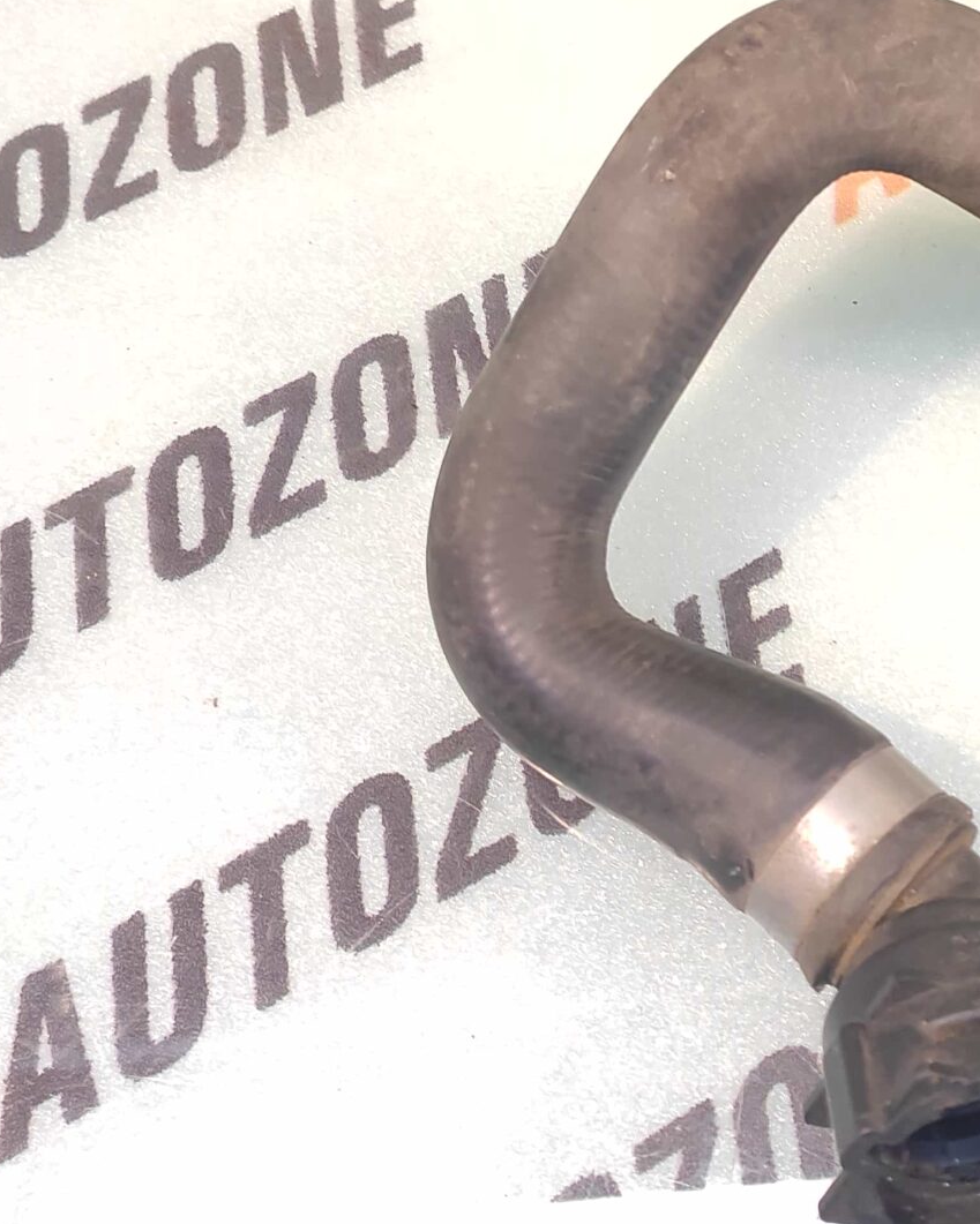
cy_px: 400
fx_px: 1450
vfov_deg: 45.1
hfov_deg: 34.0
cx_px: 981
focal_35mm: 40
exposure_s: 1/33
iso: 362
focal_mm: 4.74
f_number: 1.79
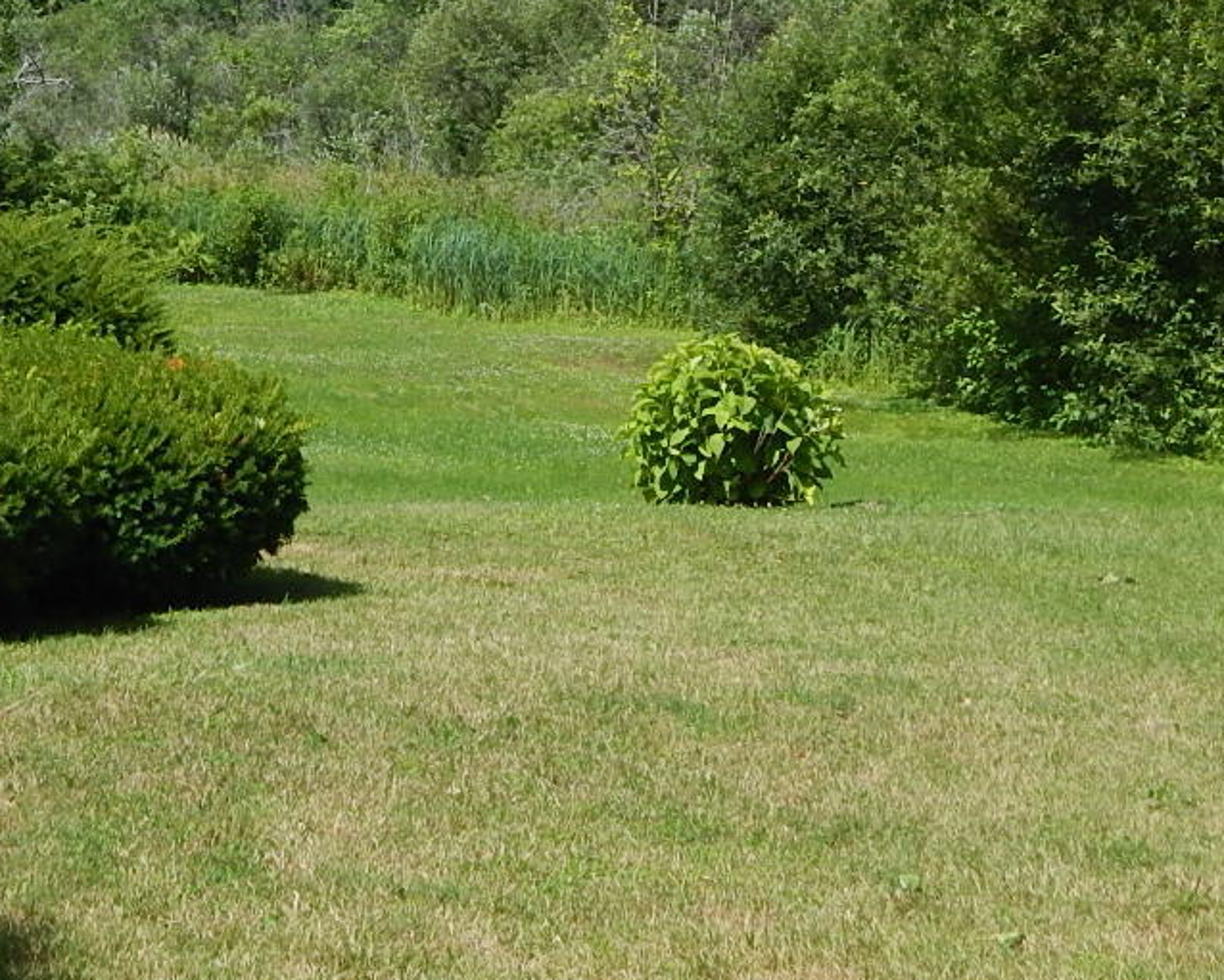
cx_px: 376
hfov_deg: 20.5
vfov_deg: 16.1
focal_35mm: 93
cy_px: -50
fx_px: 3371
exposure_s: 1/1000
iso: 125
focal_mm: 6.8
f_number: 3.4
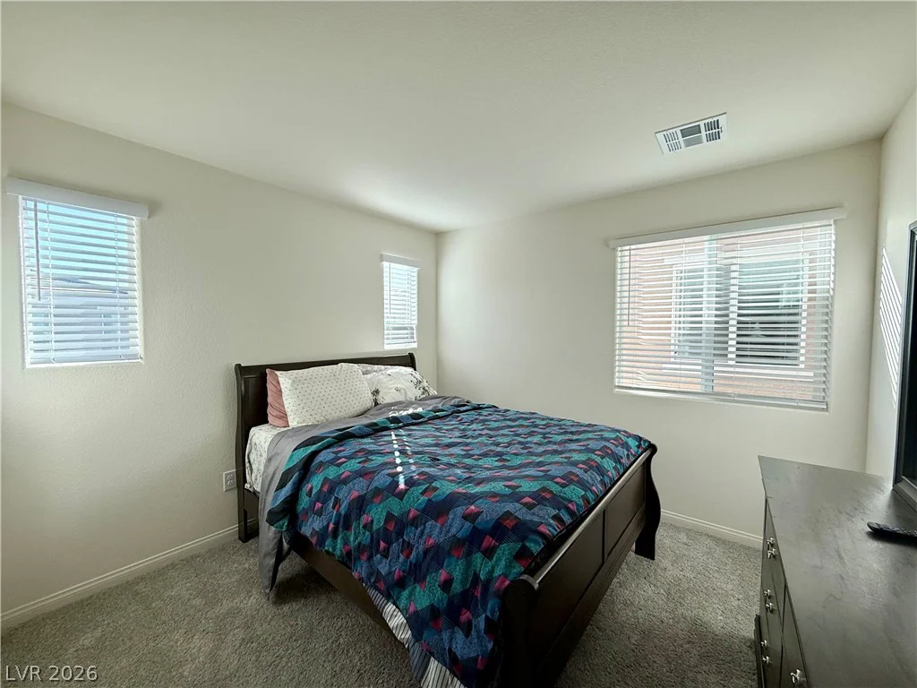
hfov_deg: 102.1
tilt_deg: -2.5
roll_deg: -0.2
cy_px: 344
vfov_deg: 85.7
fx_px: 371
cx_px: 458
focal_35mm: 14
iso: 64
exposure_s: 1/205
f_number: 2.2
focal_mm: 2.22
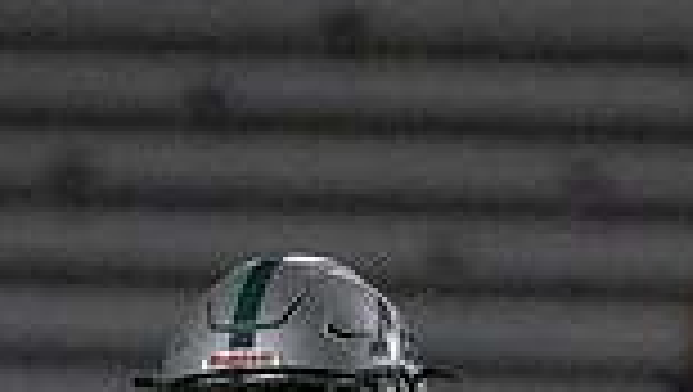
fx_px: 35465
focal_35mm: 1928
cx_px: 394
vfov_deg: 0.6
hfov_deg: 1.1
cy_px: 928
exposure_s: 1/1250
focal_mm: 400
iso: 20000
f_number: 5.6
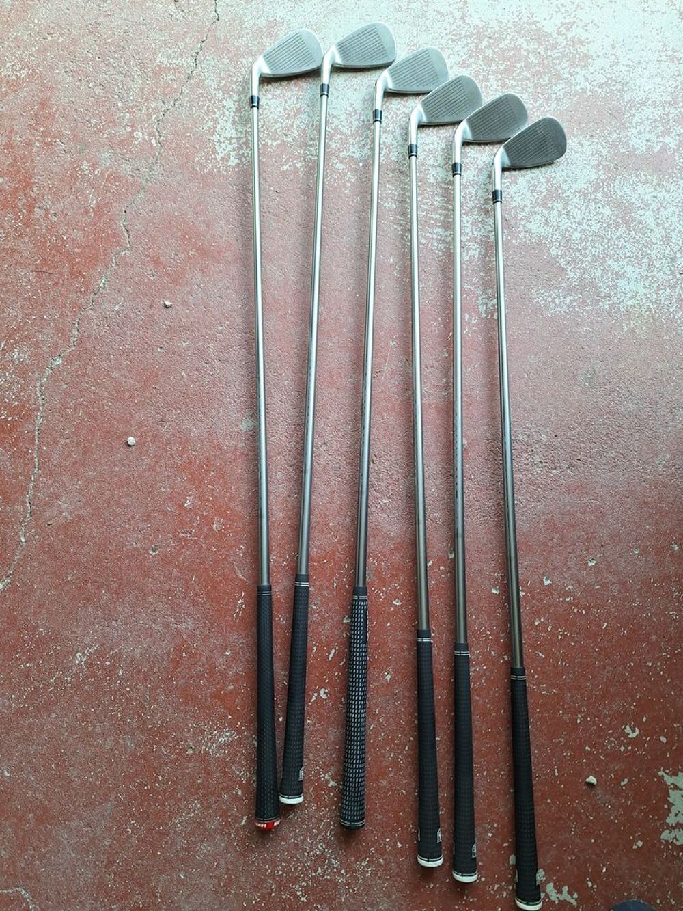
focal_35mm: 23
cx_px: 342
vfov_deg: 73.9
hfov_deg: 58.9
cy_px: 456
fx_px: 605
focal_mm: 5.54
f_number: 1.8
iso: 40
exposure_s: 1/150
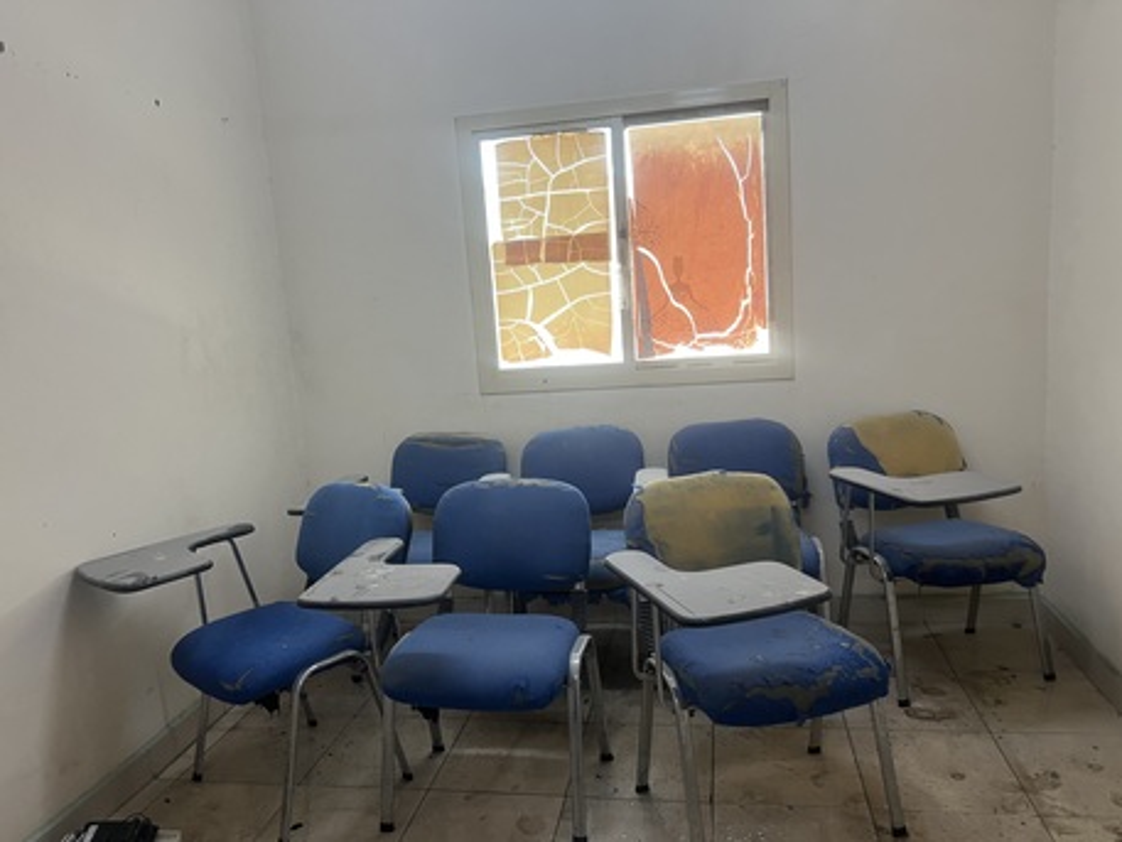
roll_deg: +4.0
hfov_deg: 67.3
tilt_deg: -8.4
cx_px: 561
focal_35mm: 26
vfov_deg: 53.1
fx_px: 843
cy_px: 421
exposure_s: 1/50
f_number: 1.5
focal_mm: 5.7
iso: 80
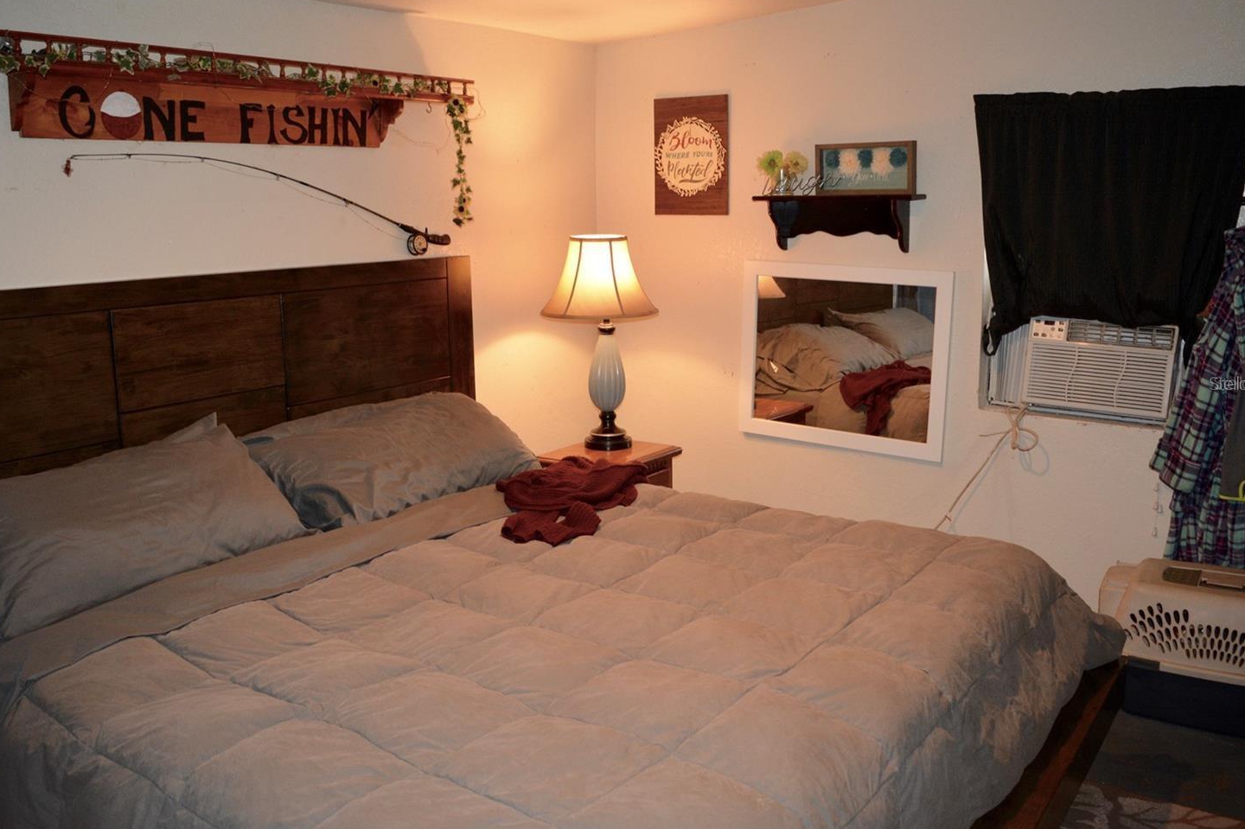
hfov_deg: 61.9
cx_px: 599
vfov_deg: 43.5
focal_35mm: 30
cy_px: 383
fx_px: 1037
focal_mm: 18
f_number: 3.5
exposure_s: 1/60
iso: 1000
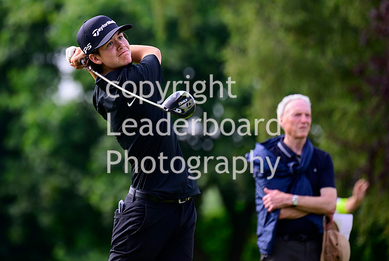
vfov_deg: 2.7
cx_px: 142
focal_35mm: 506
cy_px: 123
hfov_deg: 4.1
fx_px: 5479
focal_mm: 400
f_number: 5.6
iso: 800
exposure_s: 1/1600
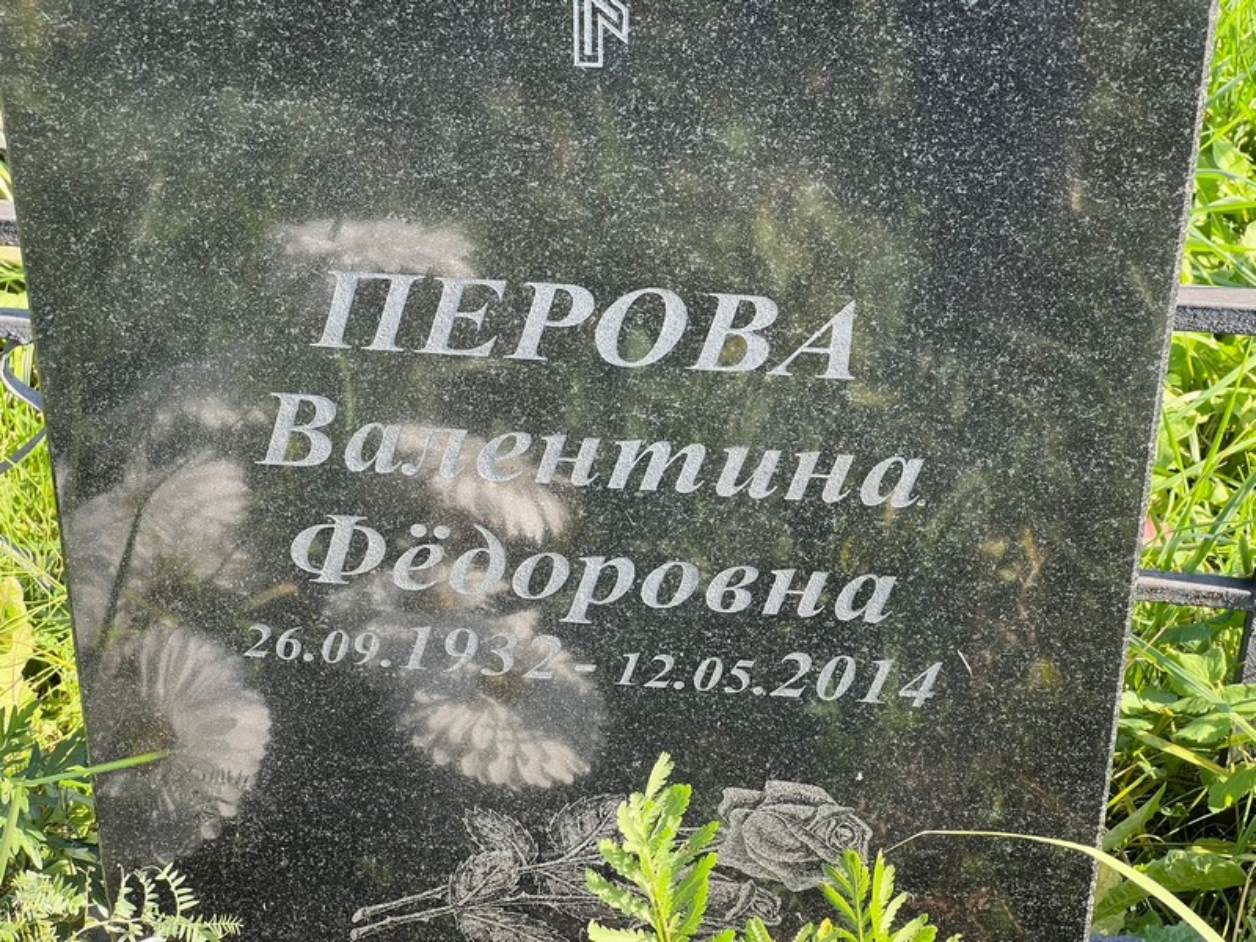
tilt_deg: -33.7
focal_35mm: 77
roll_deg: -0.5
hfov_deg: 25.3
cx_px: 628
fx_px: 2794
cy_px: 471
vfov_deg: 19.1
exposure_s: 1/99
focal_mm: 9
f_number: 2.8
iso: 40
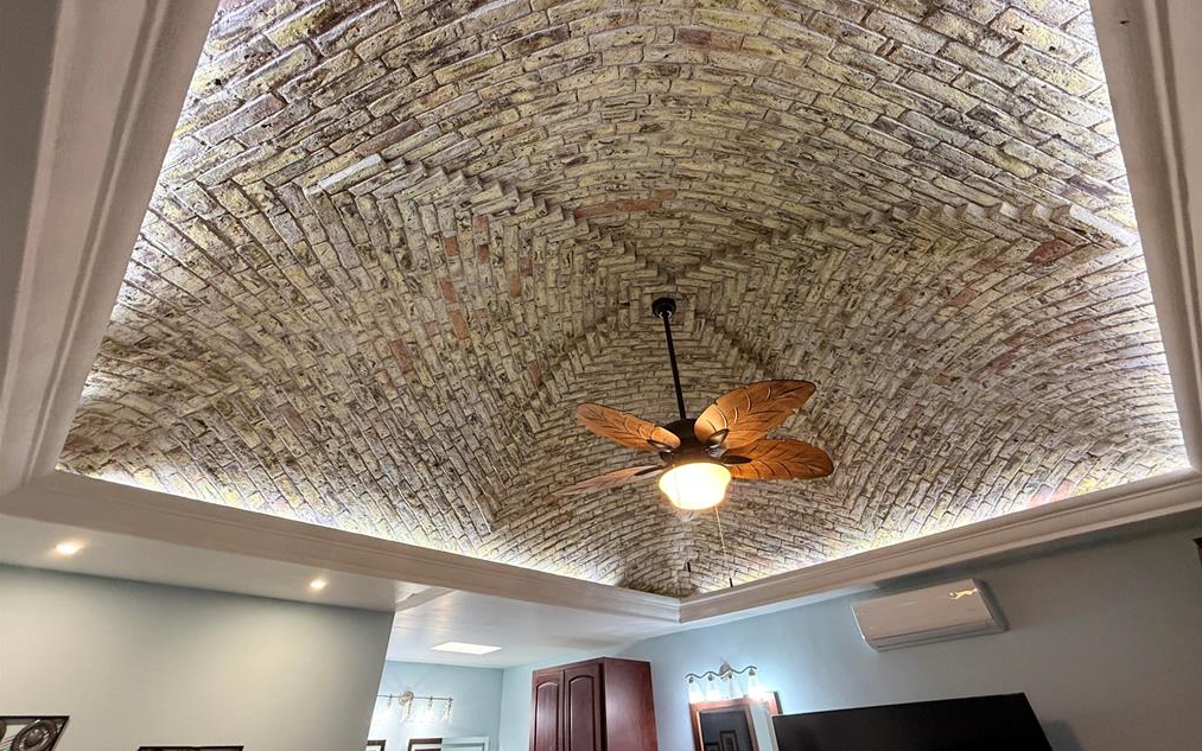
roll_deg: +2.3
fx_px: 491
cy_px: 312
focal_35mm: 15
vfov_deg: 74.2
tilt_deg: +42.8
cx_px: 605
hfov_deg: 101.5
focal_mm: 2.22
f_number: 2.2
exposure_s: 1/60
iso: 250
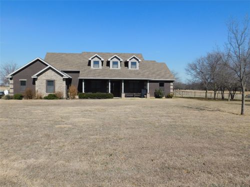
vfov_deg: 49.7
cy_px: 94
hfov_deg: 63.4
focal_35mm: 28
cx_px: 125
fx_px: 202
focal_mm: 4.9
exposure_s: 1/640
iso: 125
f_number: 6.4
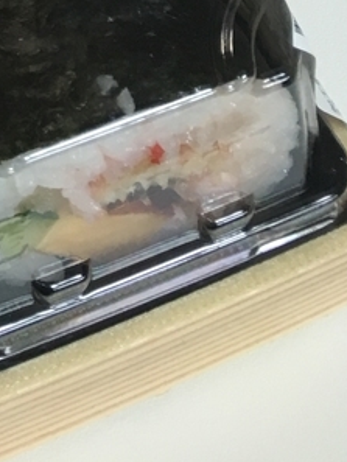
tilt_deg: -44.1
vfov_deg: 14.1
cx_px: -317
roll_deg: -3.2
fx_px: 1563
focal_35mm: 117
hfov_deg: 11.6
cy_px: -467
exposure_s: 1/15
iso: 25
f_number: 2.2
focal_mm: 4.15
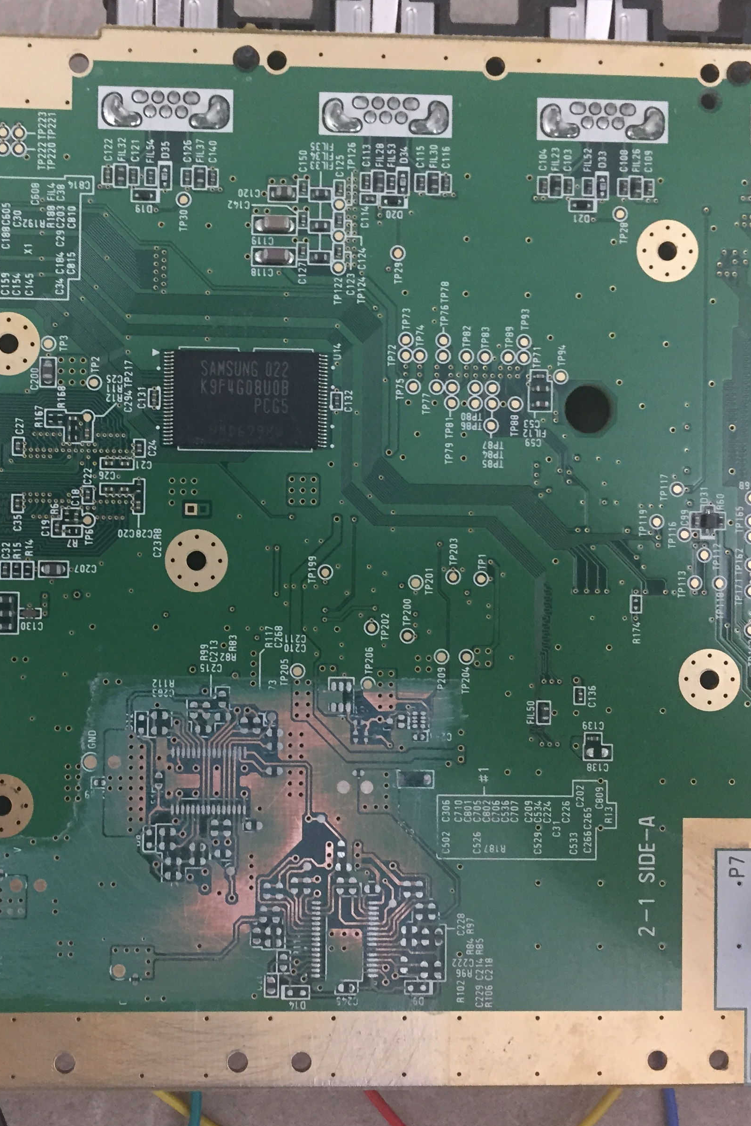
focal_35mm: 41
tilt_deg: -85.5
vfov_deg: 47.4
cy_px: 566
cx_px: 189
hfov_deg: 32.0
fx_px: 1283
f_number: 2.2
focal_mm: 4.15
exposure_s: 1/30
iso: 125
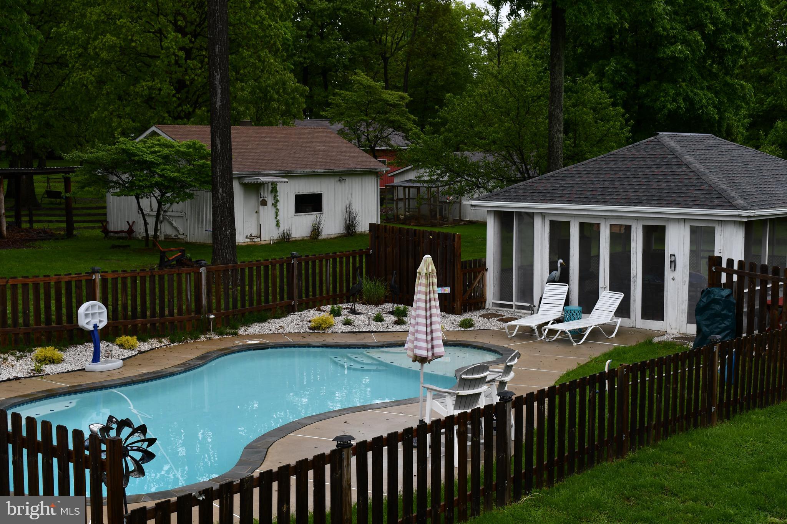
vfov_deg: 25.1
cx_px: 394
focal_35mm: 54
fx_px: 1180
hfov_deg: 36.9
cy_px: 262
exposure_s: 1/250
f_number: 8
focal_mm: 36
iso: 125
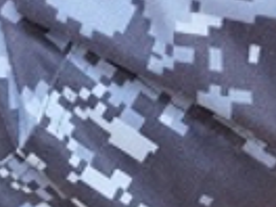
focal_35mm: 158
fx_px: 1260
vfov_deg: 9.0
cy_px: -155
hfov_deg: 11.7
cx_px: -203
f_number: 2.8
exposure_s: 1/60
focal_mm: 19.6
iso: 4000
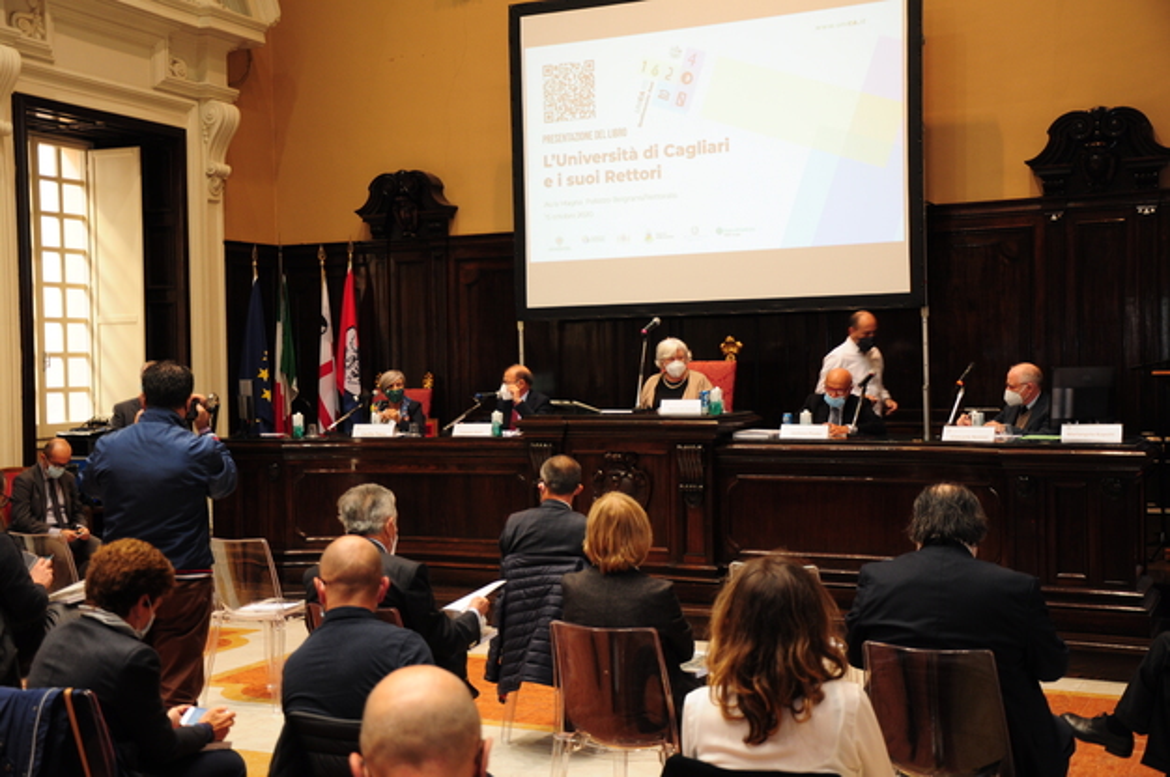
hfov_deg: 43.6
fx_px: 1461
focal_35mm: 45
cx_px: 585
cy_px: 388
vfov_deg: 29.8
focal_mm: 30
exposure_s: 1/25
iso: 400
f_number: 5
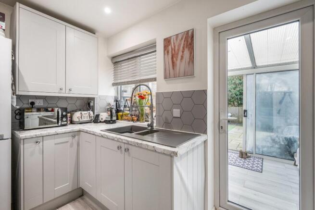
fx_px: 140
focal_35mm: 16
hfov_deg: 96.7
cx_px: 158
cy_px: 105
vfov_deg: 73.8
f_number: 9
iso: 250
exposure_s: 1/13
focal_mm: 16
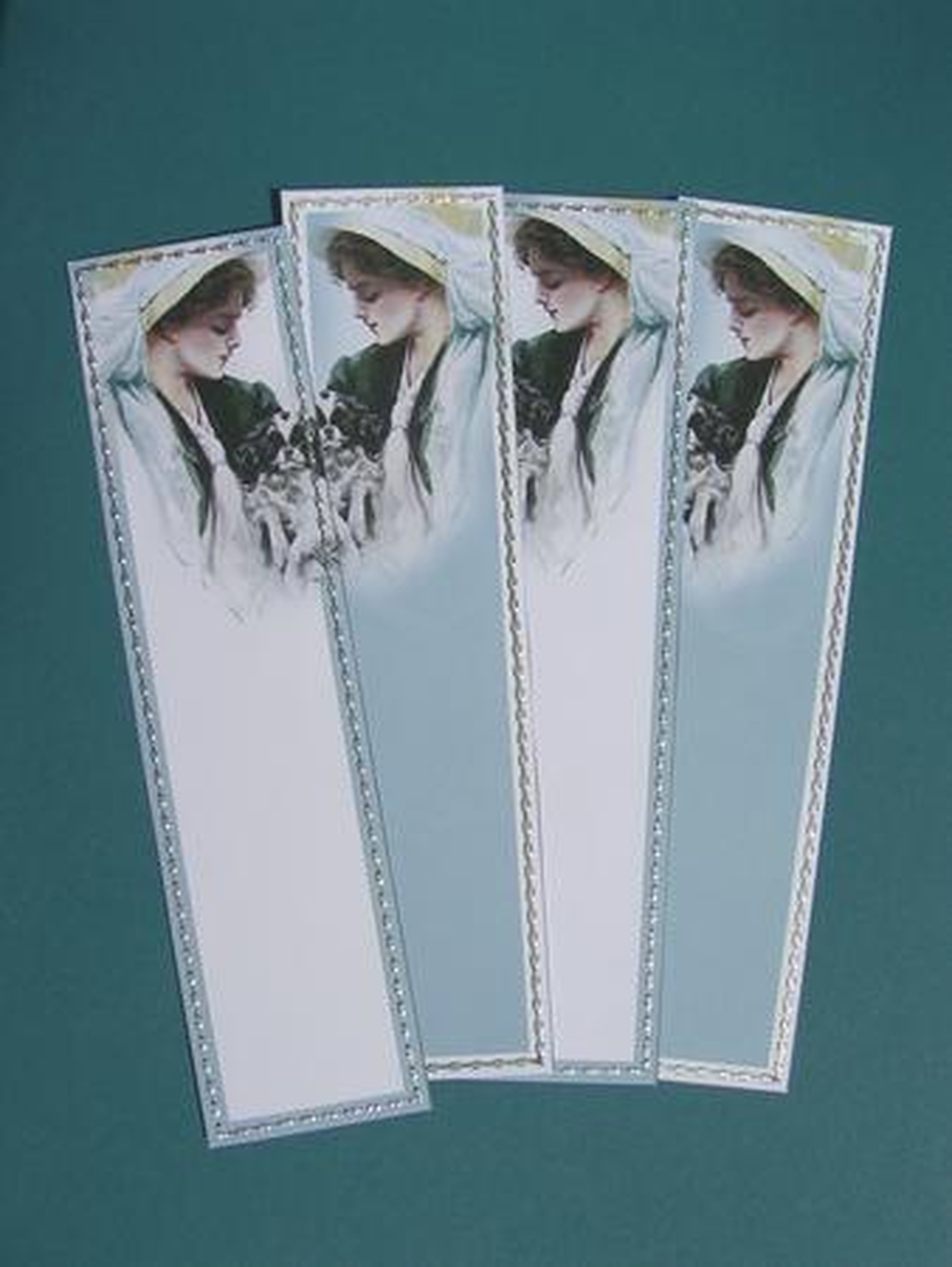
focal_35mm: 35
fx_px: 1282
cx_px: 476
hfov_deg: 40.7
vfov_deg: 52.6
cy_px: 634
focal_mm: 5.4
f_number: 4.8
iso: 50
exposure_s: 1/1147
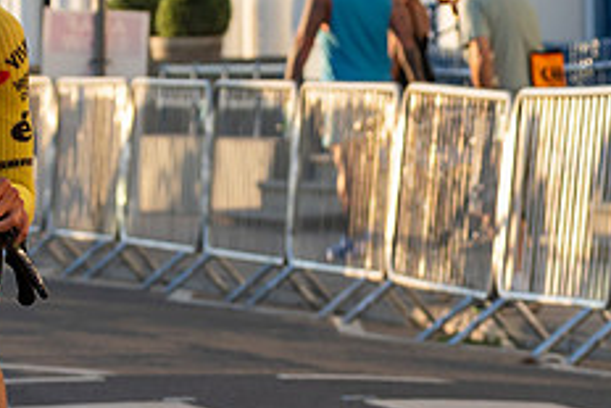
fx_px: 7387
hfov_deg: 4.7
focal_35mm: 435
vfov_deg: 3.2
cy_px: 402
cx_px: -119
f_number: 3.5
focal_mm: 70
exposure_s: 1/1000
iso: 200
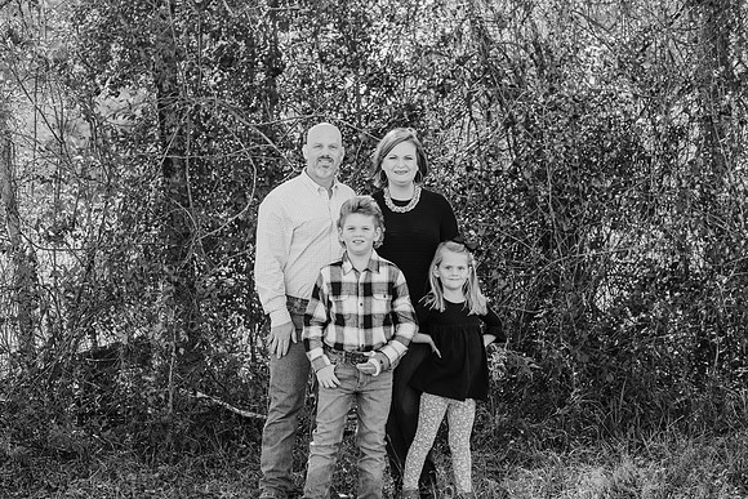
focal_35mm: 85
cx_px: 374
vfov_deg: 16.1
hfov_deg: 23.9
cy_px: 250
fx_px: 1766
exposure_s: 1/320
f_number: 2.8
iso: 160
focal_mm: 85
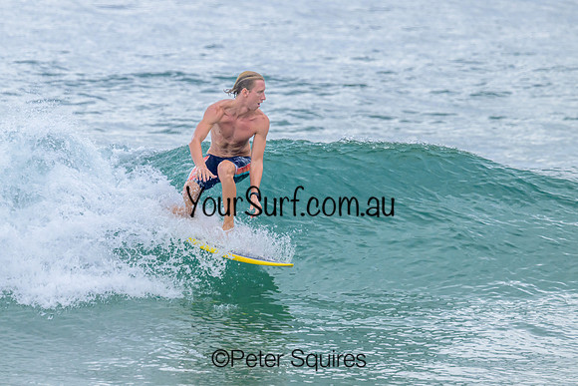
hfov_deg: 2.9
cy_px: 177
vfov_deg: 2.0
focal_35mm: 703
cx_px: 211
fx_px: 11281
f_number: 11
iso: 1250
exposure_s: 1/2000
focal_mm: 540
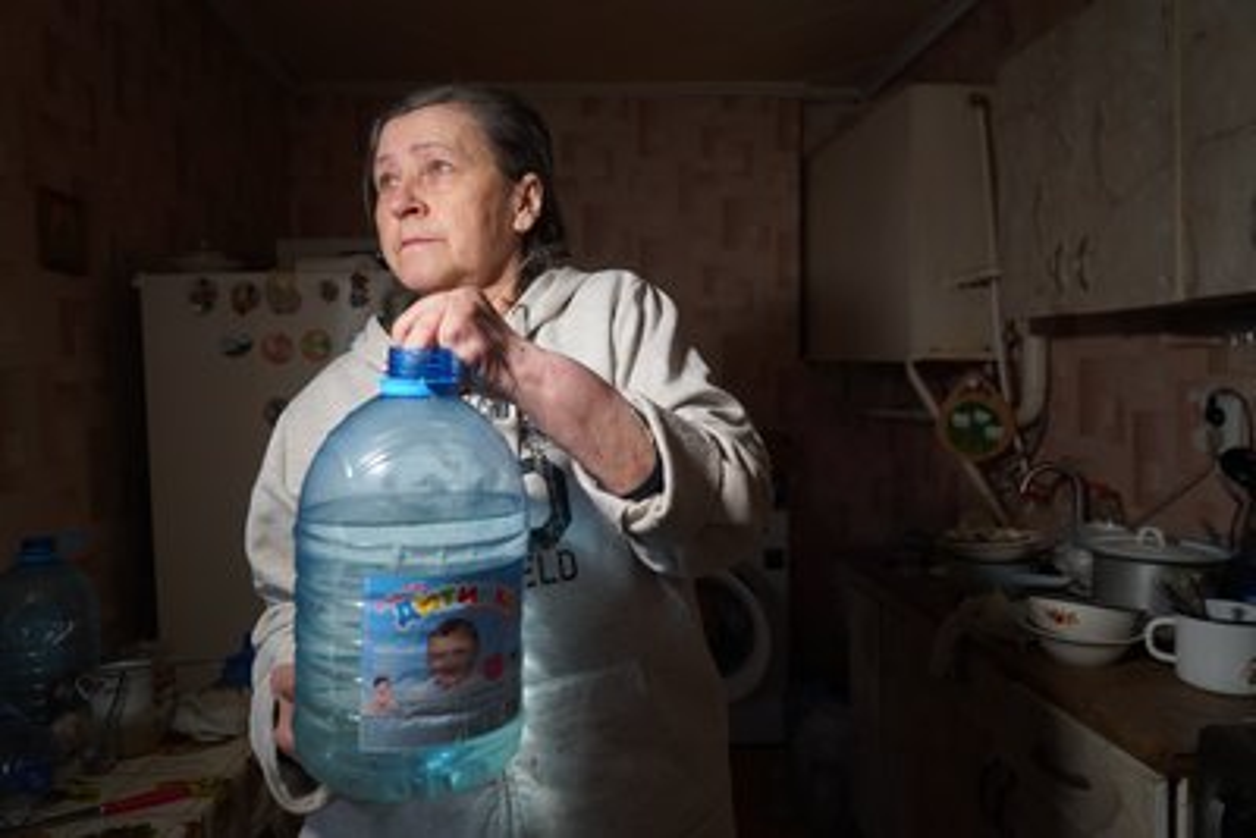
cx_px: 628
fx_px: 872
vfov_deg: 51.3
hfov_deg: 71.5
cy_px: 419
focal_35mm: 25
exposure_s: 1/160
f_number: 4
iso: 1250
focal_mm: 25
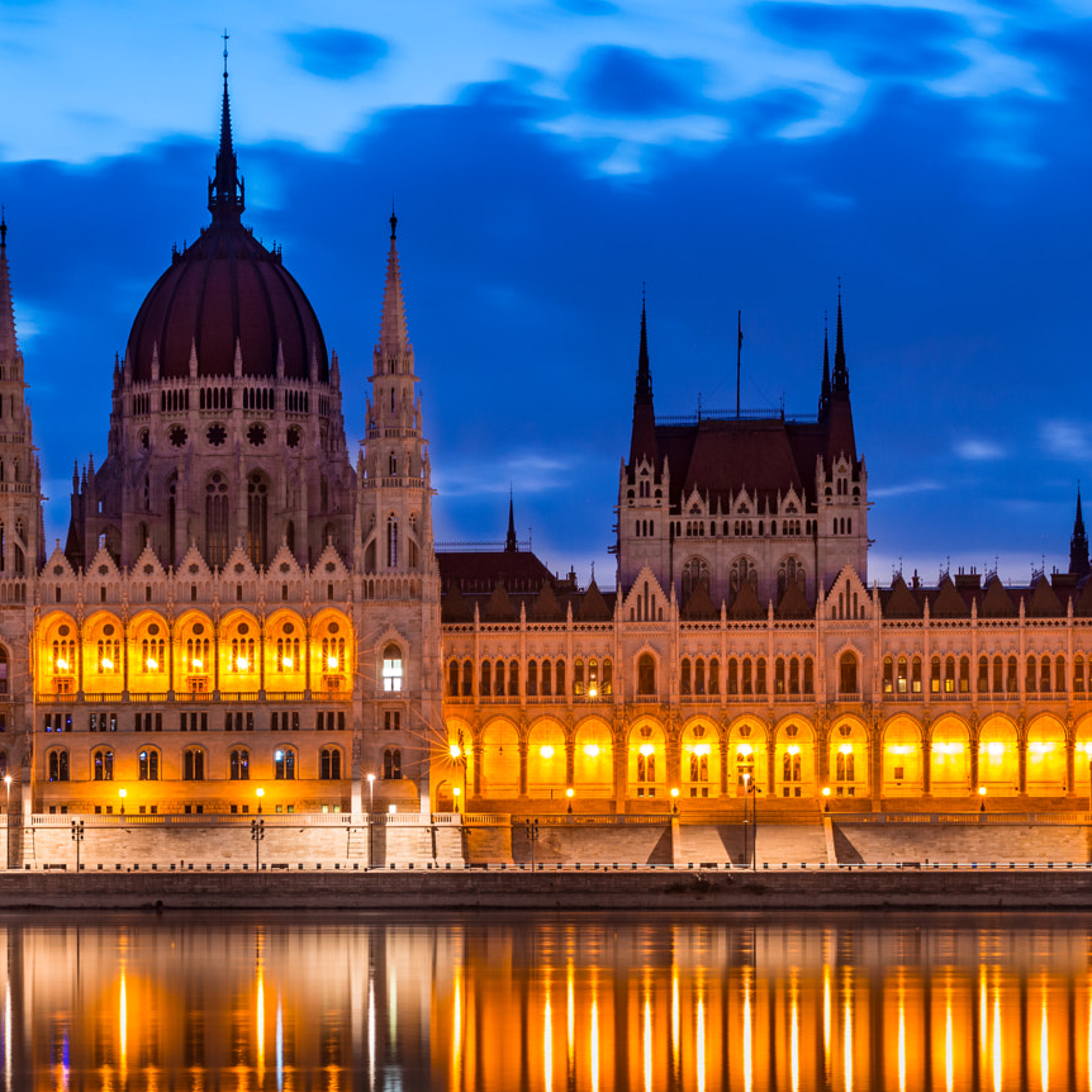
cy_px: 811
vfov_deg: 17.8
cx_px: 209
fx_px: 3462
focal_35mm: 97
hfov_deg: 17.8
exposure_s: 30
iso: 100
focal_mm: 48
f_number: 8
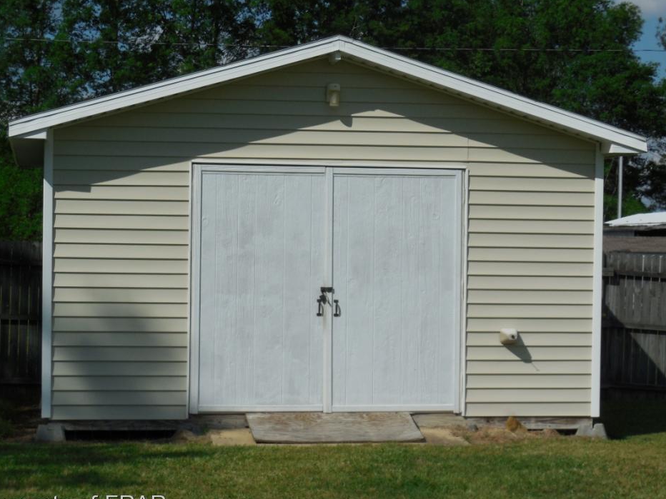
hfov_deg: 22.0
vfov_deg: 16.6
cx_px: 340
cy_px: 249
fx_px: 1712
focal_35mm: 89
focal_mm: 14.5
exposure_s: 1/640
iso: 125
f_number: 9.1
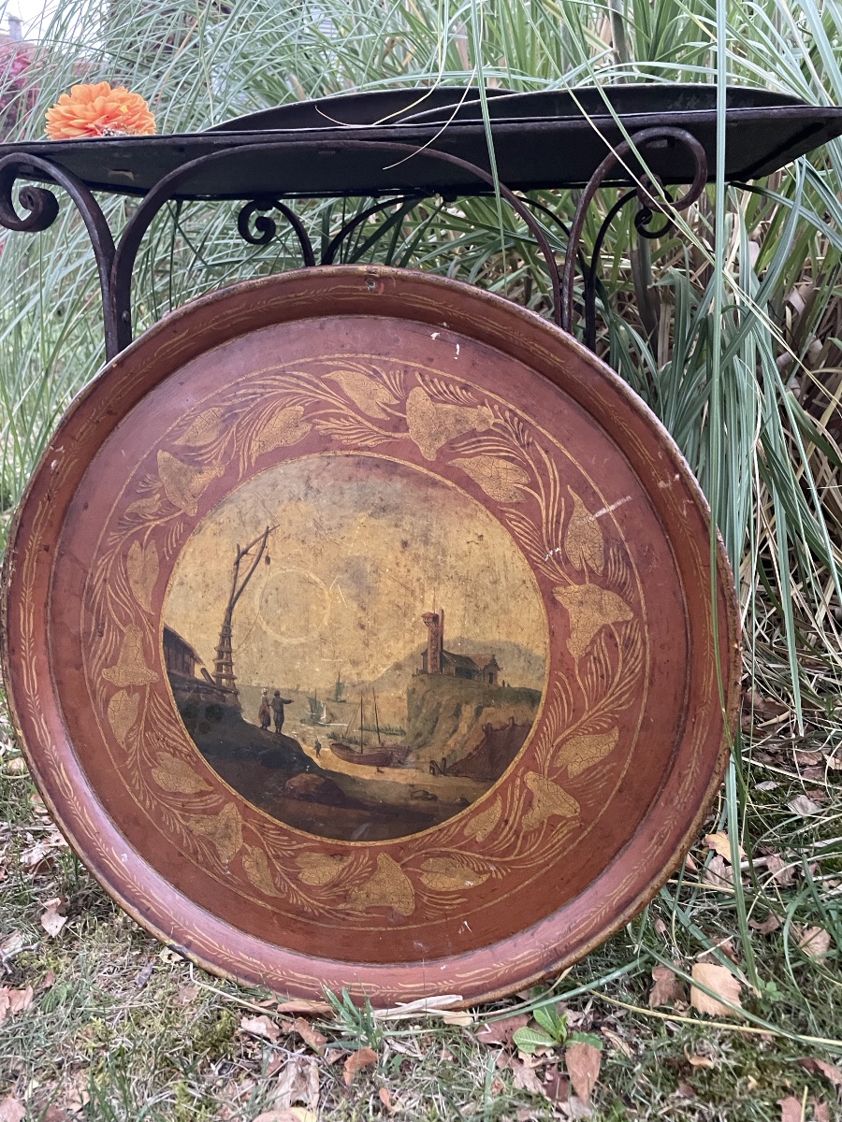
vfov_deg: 67.3
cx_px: 421
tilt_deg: -18.6
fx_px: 843
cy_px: 561
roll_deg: +2.9
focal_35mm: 26
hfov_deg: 53.1
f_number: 1.6
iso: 640
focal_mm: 4.2
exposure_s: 1/38
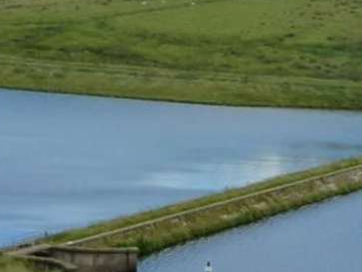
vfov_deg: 9.2
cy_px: 96
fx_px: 1694
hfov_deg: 11.5
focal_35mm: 162
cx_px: 606
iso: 160
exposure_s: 1/500
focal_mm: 7.4
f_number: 3.9
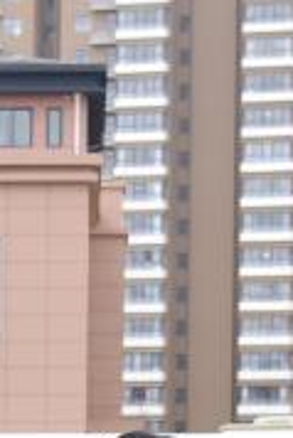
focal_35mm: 213
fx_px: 2595
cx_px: -111
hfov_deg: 6.4
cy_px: 661
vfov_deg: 9.4
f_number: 4.5
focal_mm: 38
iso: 1000
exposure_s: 1/800
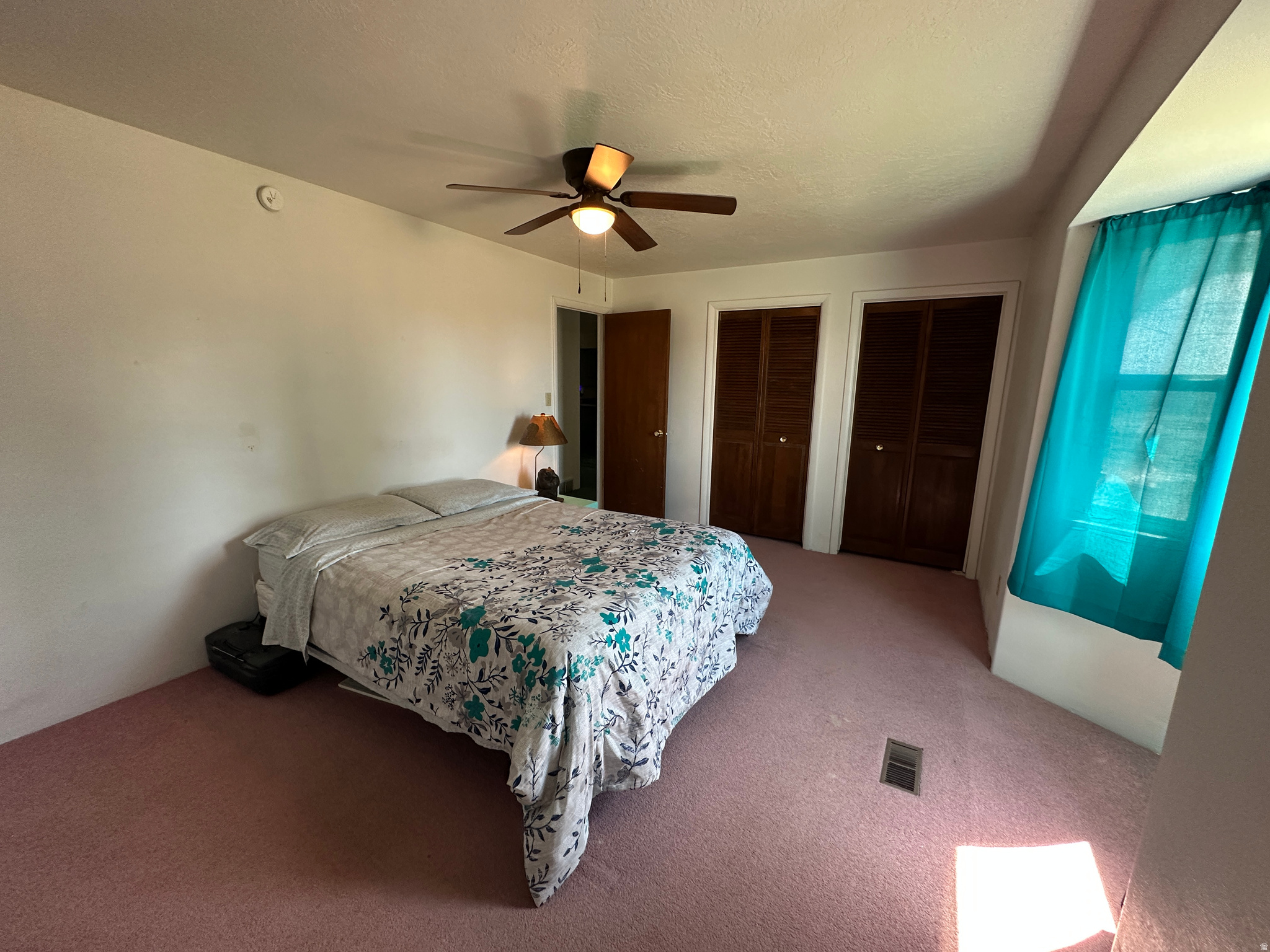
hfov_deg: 102.1
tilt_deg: -10.1
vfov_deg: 85.7
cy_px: 476
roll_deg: -1.3
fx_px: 514
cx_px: 635
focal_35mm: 14
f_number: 2.2
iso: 250
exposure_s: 1/120
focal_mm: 2.22
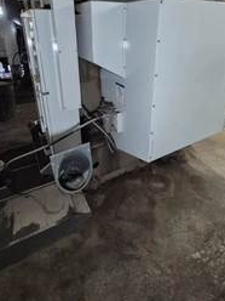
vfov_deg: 75.6
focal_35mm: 21
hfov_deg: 63.4
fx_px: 182
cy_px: 92
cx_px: 115
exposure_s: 1/60
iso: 500
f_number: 2.2
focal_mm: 1.74
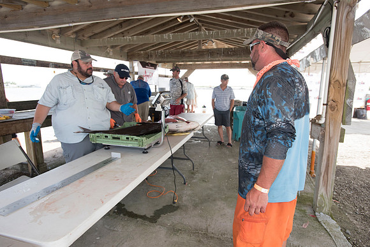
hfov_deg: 78.6
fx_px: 226
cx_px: 185
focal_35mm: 22
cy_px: 124
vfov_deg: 57.3
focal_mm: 22
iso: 500
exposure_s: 1/500
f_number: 4
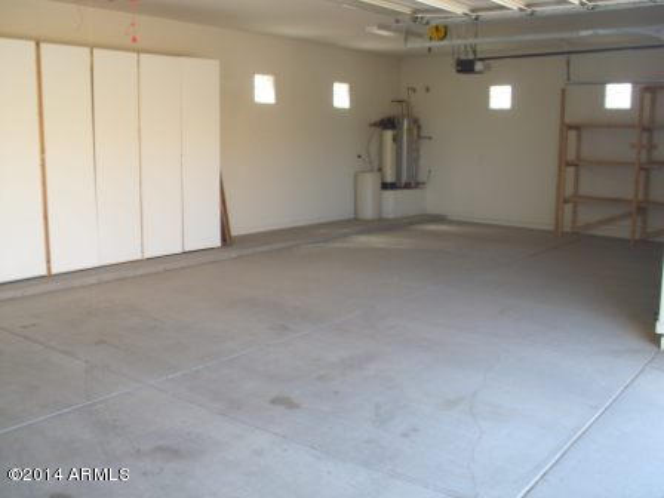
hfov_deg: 49.0
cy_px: 249
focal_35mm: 38
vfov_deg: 37.7
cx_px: 332
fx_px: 729
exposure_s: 1/60
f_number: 2.9
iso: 100
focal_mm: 6.3
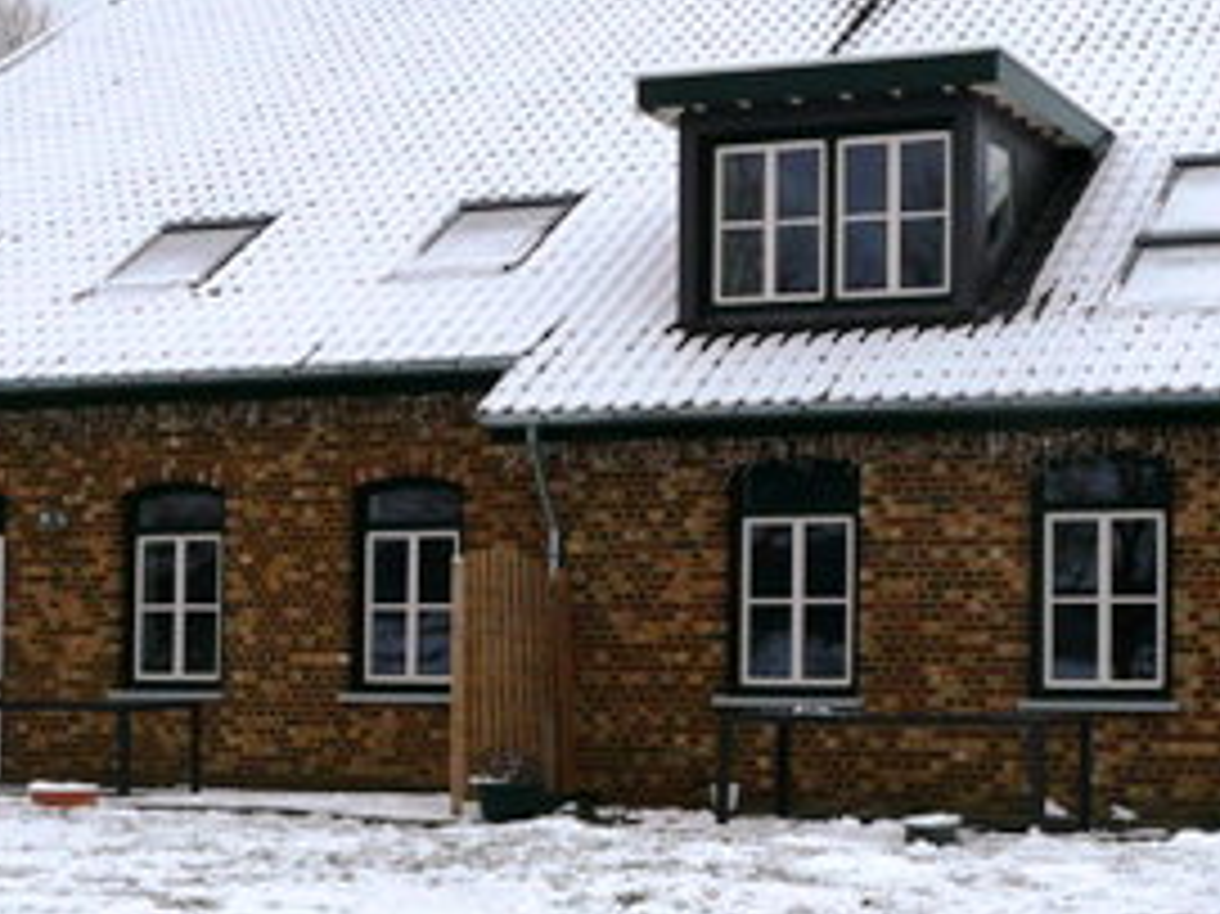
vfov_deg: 18.8
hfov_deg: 24.9
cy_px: 603
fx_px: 2748
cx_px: 792
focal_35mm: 78
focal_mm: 5.4
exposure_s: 1/200
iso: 100
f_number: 5.6
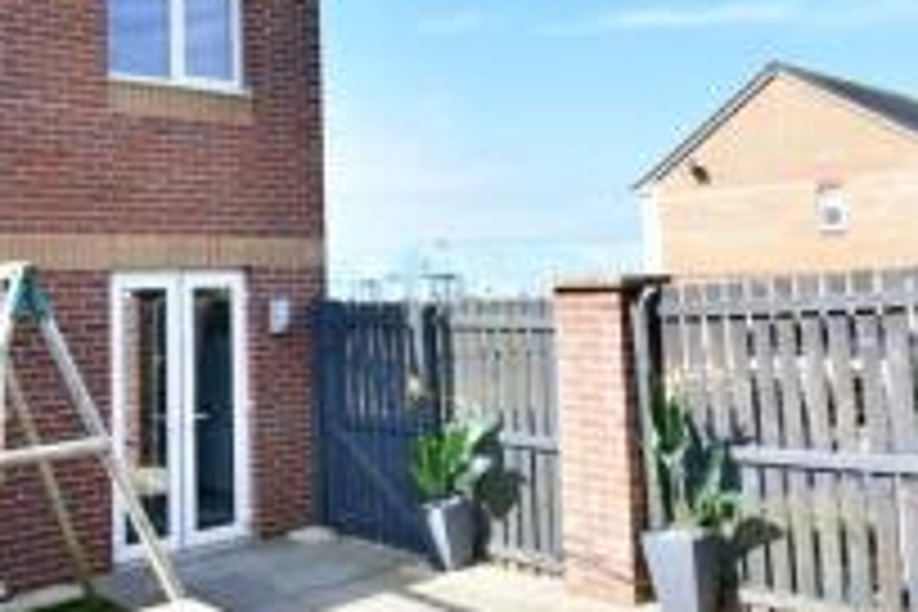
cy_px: 214
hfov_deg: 52.7
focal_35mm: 35
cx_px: 266
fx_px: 892
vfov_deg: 37.5
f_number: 6.3
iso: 100
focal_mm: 10
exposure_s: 1/160
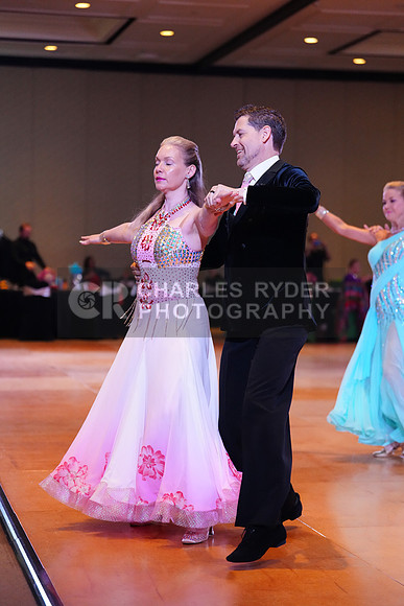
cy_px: 303
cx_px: 202
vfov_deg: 25.1
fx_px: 1363
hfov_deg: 16.9
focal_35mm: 81
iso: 5000
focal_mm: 81
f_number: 2.8
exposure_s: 1/500
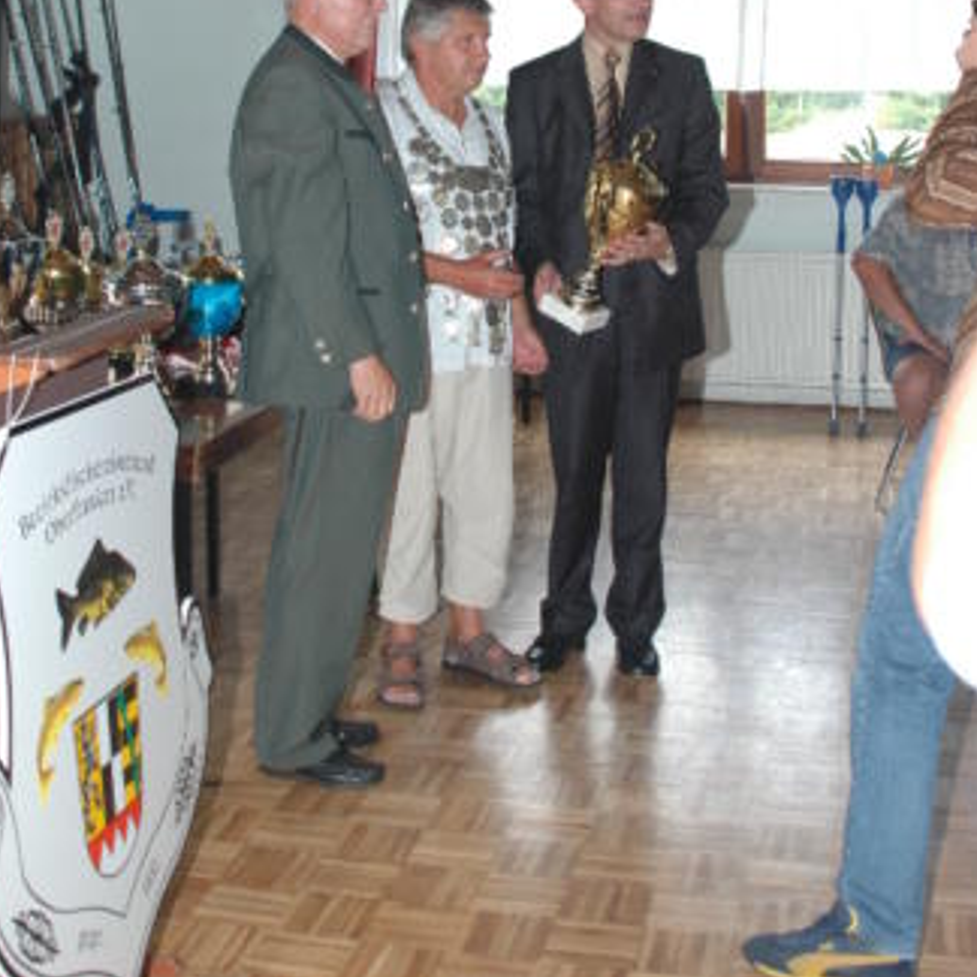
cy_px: 232
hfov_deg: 31.1
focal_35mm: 55
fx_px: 1756
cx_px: 482
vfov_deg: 30.5
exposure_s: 1/80
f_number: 4.5
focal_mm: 28
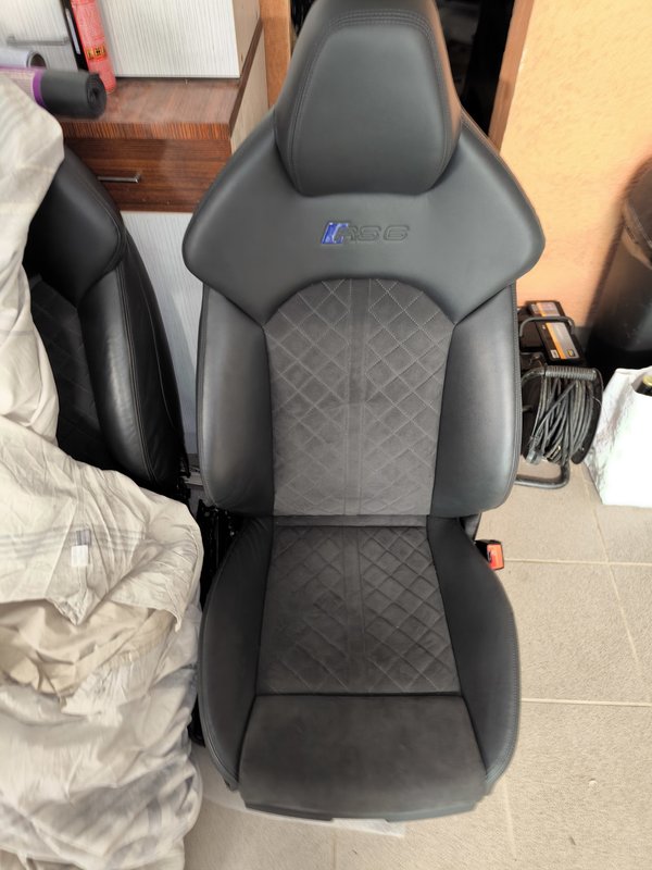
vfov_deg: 71.6
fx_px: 603
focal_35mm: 24
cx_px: 326
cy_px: 435
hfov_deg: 56.8
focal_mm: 6.92
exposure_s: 1/6.25
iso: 1000
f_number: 1.9
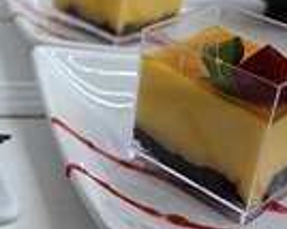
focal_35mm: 84
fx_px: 713
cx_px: -69
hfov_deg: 21.0
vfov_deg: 17.5
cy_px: -32
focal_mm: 20
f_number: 3.5
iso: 200
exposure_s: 1/40
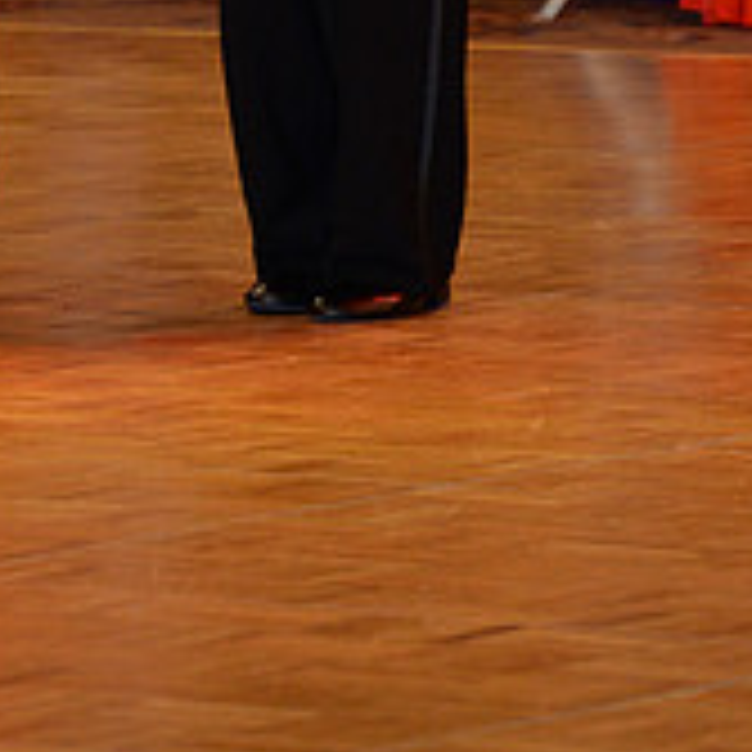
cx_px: -56
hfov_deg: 3.8
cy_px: -540
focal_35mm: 456
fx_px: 11208
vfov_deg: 3.8
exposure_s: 1/250
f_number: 5.6
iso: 1600
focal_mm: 155
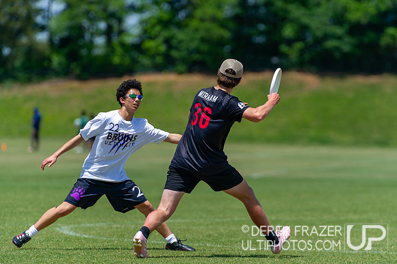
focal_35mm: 335
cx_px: 208
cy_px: 123
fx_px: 3696
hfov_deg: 6.1
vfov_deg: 4.1
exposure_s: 1/2500
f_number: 4
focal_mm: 280
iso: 320
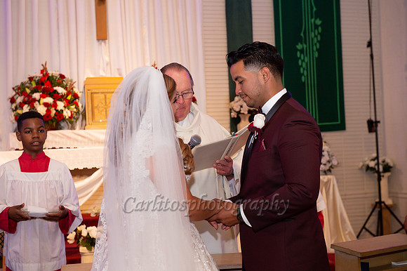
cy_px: 136
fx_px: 791
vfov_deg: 19.4
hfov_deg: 28.9
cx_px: 204
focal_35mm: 70
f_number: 4.5
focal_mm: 70
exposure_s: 1/60
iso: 1250
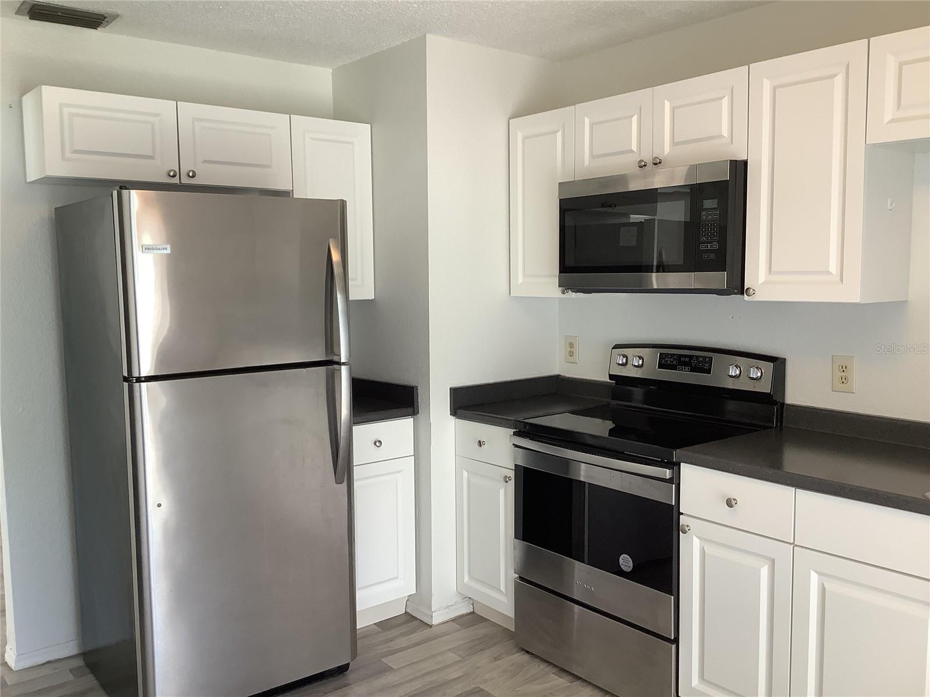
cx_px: 465
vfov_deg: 45.4
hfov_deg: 58.4
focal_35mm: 31
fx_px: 833
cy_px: 348
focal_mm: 3.3
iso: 80
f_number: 2.4
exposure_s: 1/60
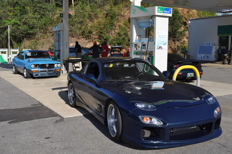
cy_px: 77
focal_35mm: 39
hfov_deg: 49.6
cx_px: 116
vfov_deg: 34.1
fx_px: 251
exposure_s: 1/200
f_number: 13
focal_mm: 26
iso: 200
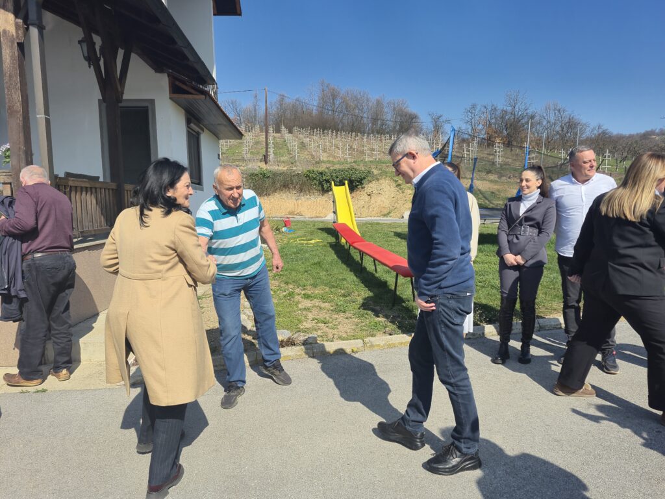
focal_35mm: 23
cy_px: 250
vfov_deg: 58.9
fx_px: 442
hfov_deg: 73.9
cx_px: 332
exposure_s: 1/1770
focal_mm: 5.4
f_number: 1.8
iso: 25
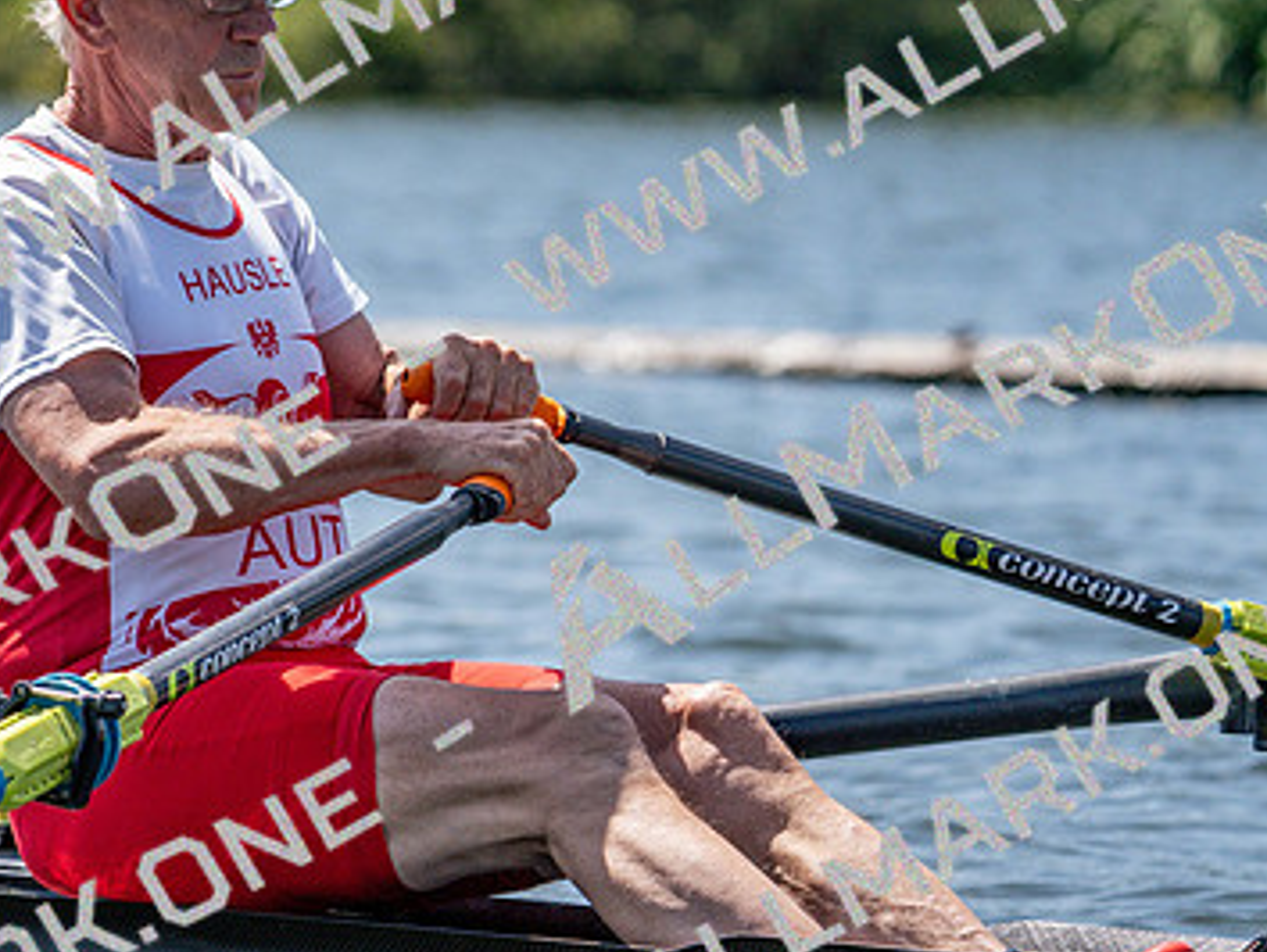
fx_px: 14138
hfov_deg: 5.1
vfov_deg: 3.9
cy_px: 374
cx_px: 243
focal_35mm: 386
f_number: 5.6
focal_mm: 245
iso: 320
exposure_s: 1/2000
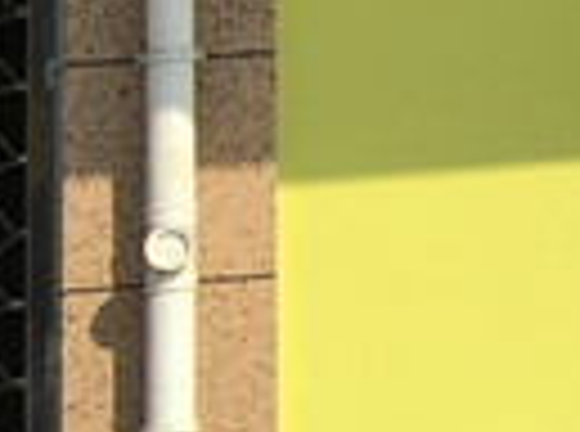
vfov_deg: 8.5
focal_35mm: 169
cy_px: -302
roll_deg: +3.1
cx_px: 1646
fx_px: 2824
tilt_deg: +9.7
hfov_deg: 9.6
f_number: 2.2
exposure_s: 1/2653
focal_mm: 4.15
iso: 25
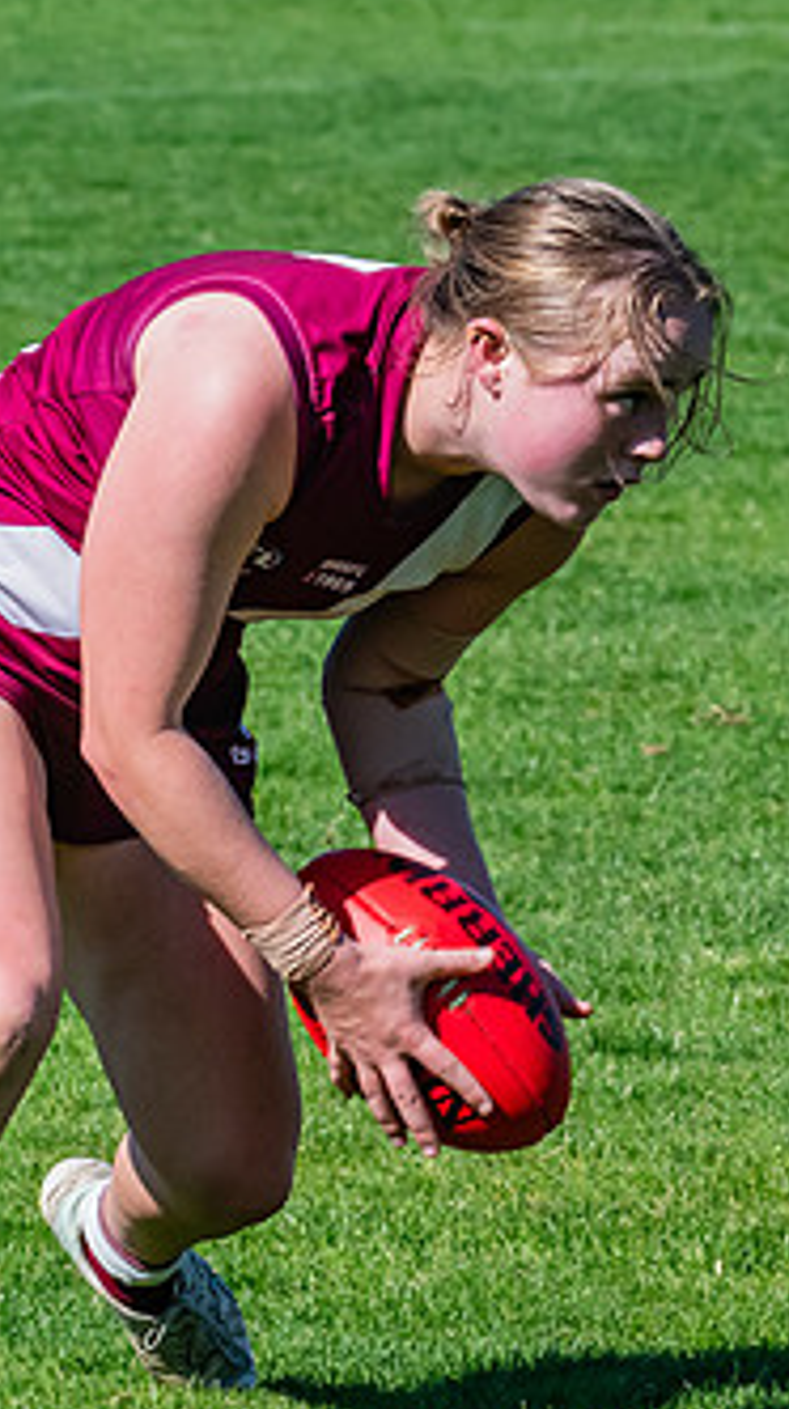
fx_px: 19437
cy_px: 580
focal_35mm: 521
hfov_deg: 2.3
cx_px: 88
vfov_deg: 4.1
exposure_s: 1/1250
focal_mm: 170
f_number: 10
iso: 800
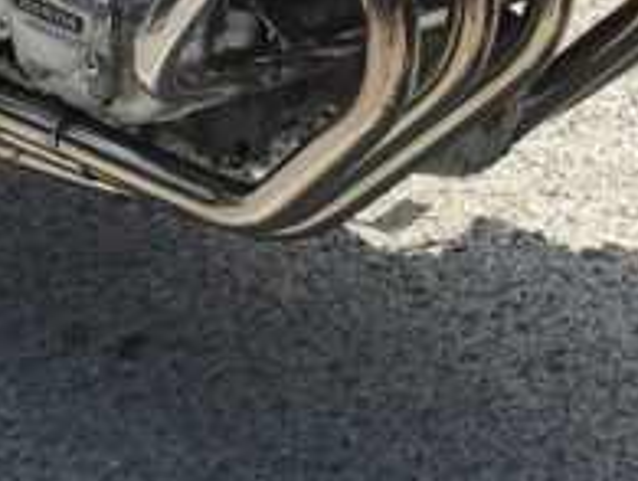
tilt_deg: -25.8
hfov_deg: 12.9
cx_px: 465
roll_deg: +3.0
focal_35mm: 152
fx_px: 2807
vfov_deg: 9.6
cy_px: -167
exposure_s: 1/1923
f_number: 2.2
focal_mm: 4.15
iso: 25
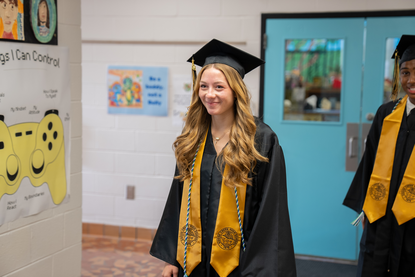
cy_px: 138
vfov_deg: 20.6
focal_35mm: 66
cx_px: 208
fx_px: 761
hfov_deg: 30.5
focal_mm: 66
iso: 640
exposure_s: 1/125
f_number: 2.8
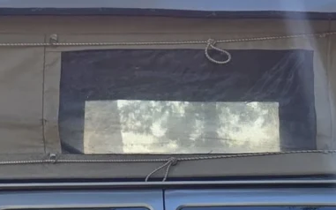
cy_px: 326
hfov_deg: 16.3
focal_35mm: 128
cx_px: 198
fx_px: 1172
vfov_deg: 9.9
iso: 25
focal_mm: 5.4
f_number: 1.8
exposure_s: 1/598
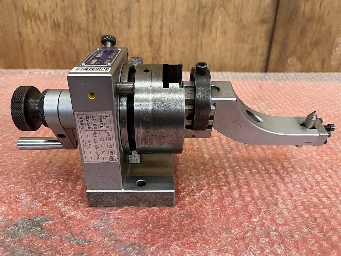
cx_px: 170
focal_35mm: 26
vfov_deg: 53.1
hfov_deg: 67.3
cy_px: 128
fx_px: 256
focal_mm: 5.1
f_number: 1.6
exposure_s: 1/86
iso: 125
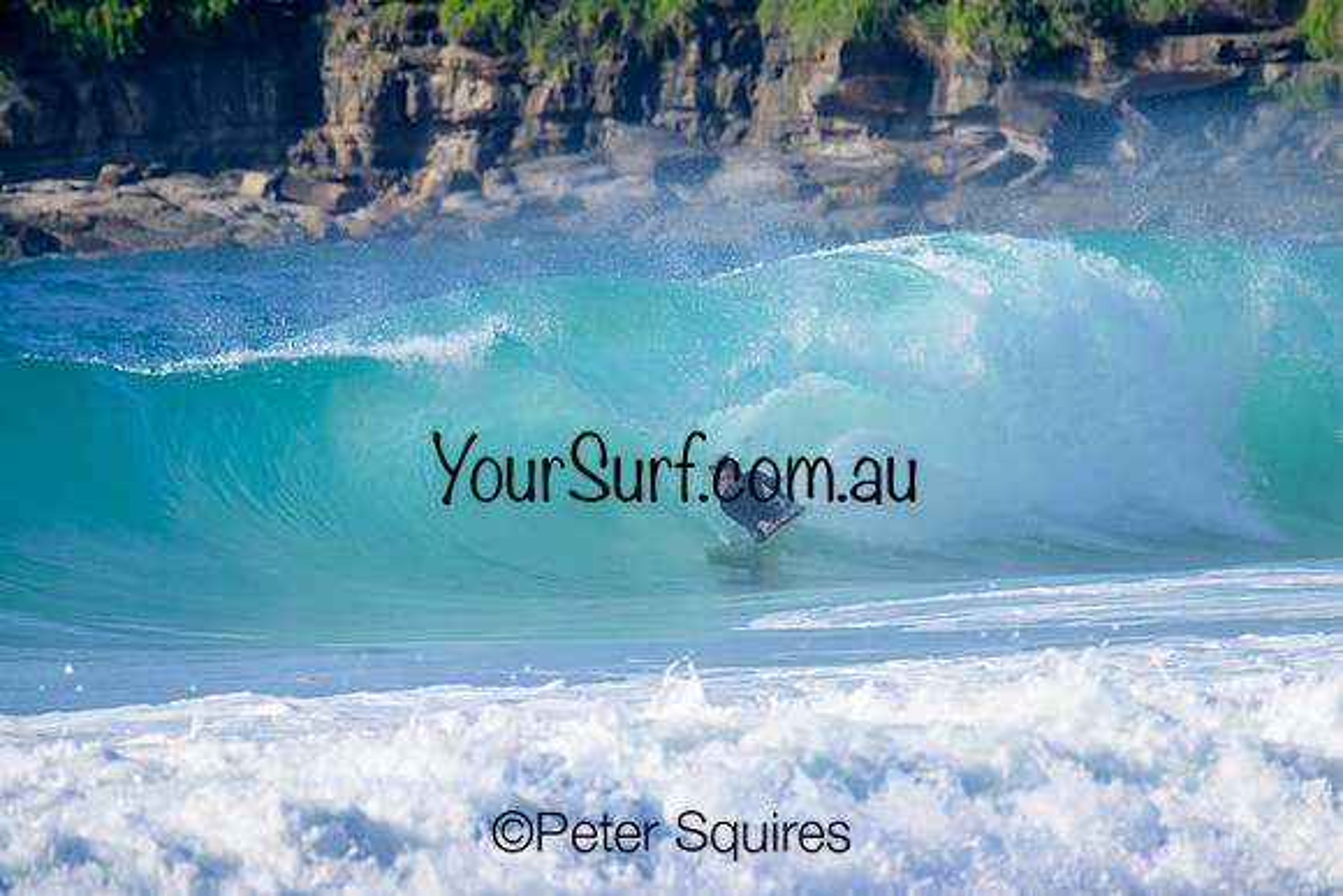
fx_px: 29850
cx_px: 672
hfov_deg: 2.6
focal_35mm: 800
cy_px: 448
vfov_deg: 1.7
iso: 900
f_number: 11
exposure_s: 1/2000
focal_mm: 800
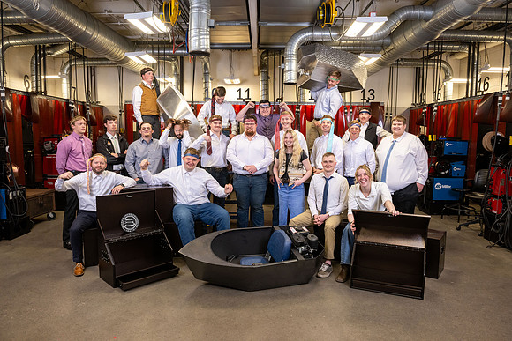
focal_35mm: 24
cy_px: 170
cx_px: 256
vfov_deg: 53.2
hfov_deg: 73.7
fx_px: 341
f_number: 7.1
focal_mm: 24
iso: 1250
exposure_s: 1/100
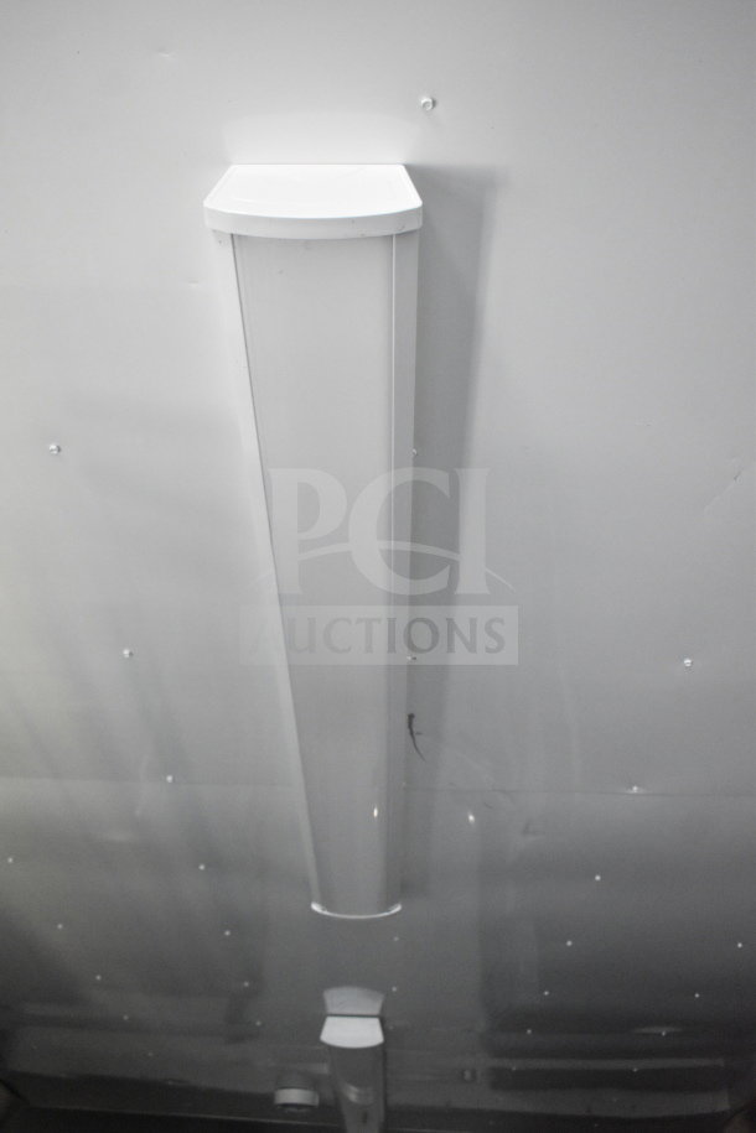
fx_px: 992
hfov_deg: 41.7
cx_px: 378
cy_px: 566
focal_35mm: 32
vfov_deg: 59.5
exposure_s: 1/100
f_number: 4.5
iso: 6400
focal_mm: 21
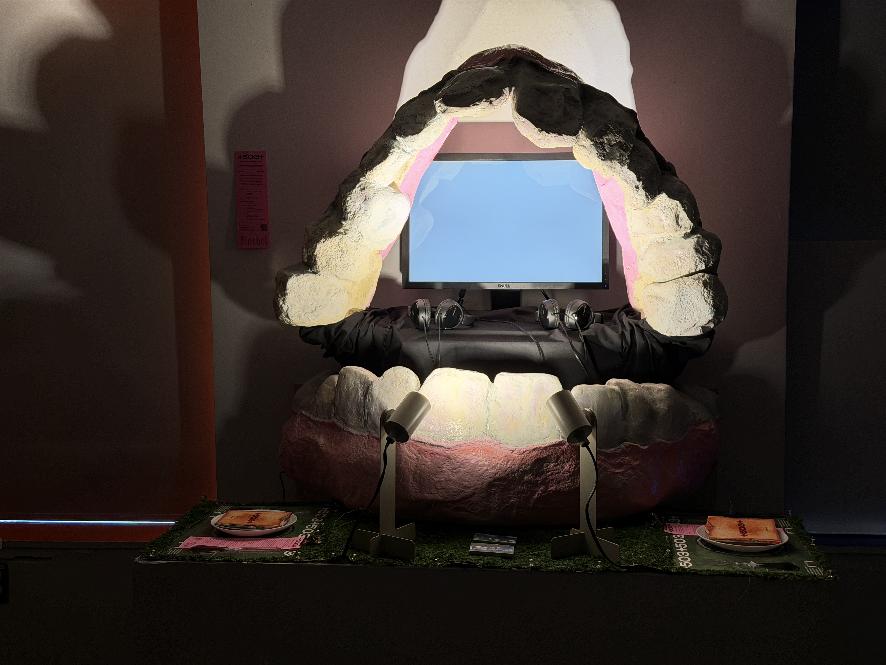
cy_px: 332
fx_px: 1229
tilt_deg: -6.2
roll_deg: +0.6
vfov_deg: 30.3
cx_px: 443
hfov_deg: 39.7
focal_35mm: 48
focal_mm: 6.76
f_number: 1.78
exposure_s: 1/120
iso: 250
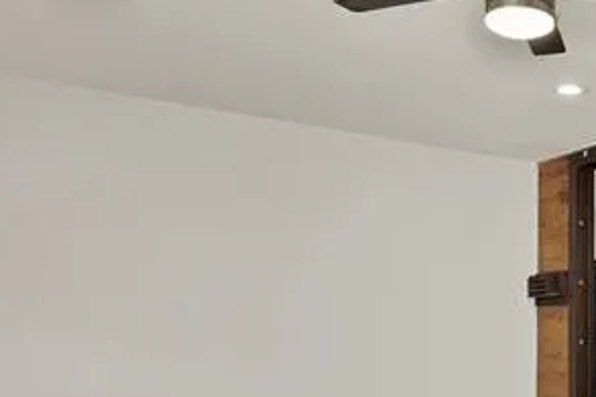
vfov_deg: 31.2
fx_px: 695
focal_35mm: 42
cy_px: 307
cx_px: 627
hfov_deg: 39.5
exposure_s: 1/4
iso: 640
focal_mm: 12
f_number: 9
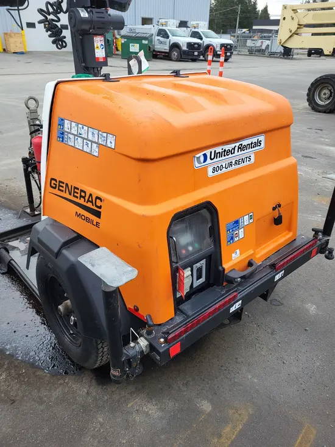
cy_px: 224
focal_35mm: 26
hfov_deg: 53.1
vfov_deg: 67.3
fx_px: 335
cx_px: 168
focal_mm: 5.4
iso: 40
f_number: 1.8
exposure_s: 1/566
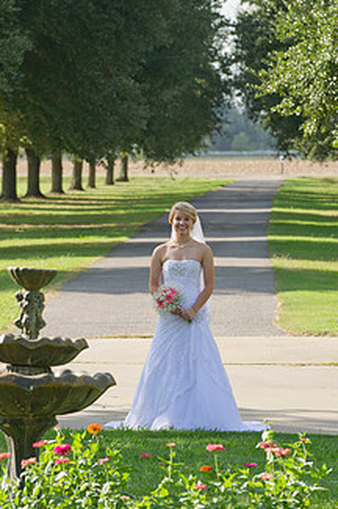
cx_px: 121
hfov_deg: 5.0
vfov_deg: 7.4
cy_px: 238
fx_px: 3909
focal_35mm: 277
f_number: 6.3
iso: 250
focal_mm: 200
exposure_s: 1/250
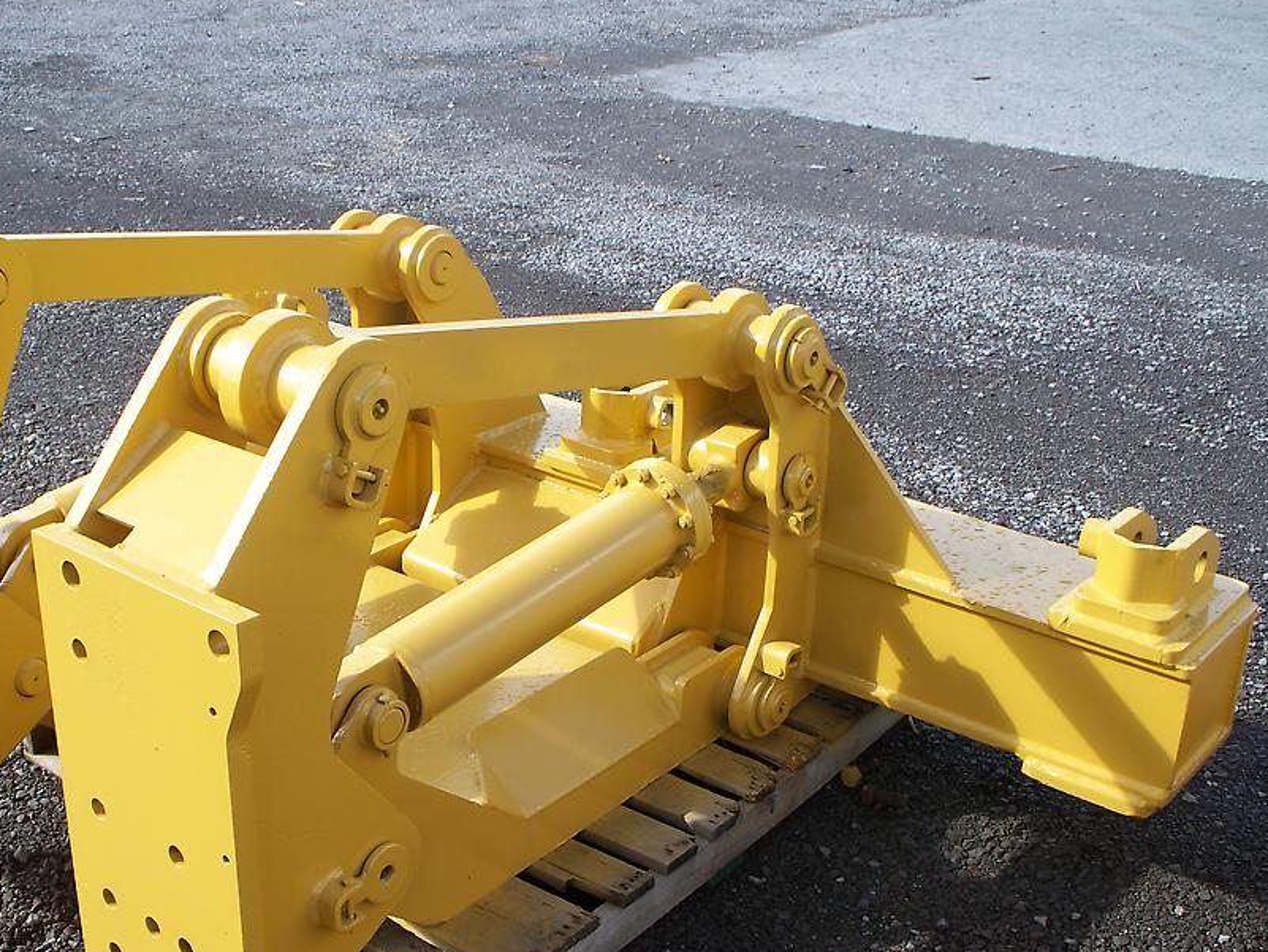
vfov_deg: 31.5
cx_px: 545
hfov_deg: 41.1
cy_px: 562
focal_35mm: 46
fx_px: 1685
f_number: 2.8
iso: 64
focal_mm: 7.54
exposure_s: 1/400
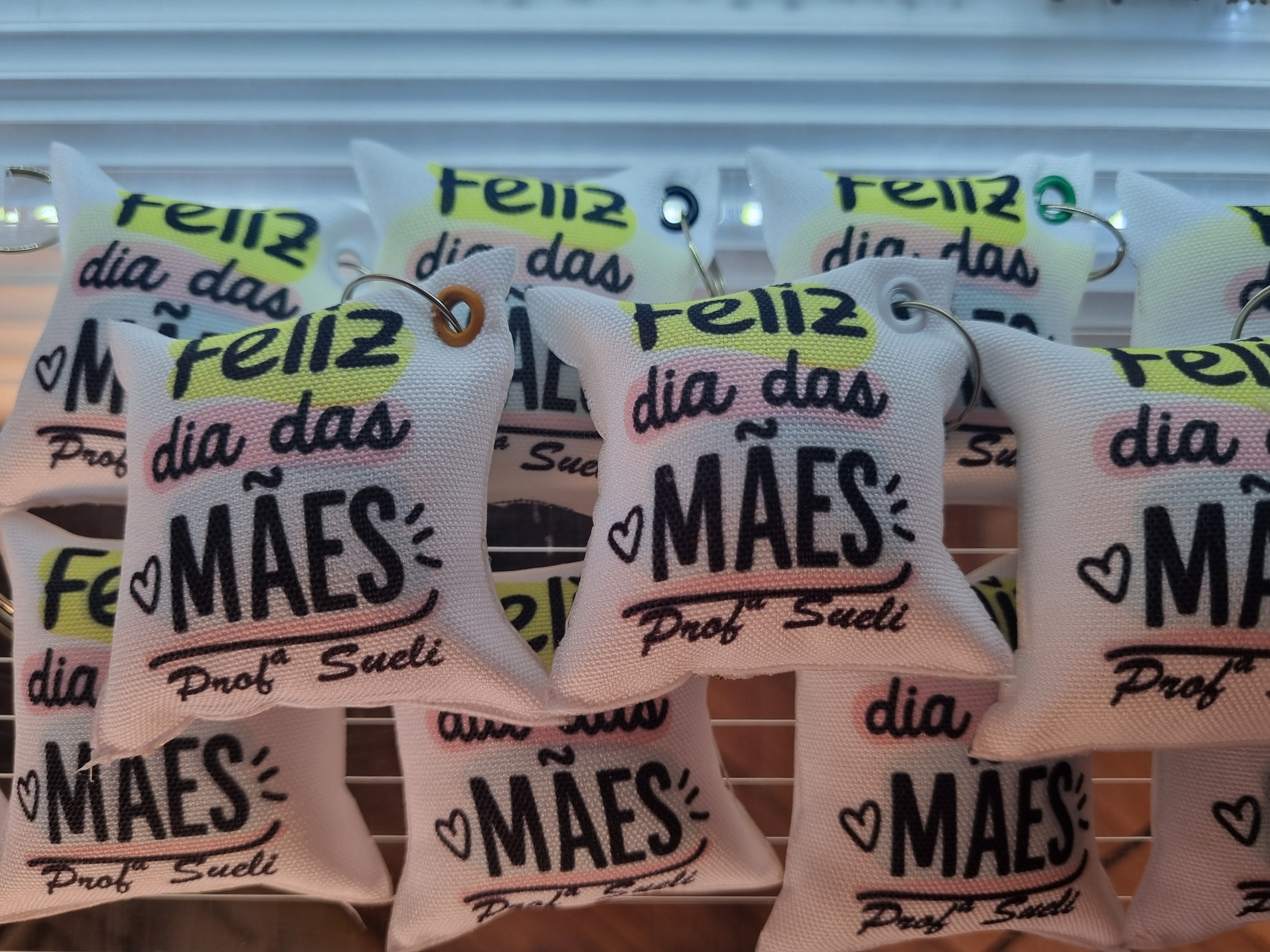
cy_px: 476
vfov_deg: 53.1
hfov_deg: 67.3
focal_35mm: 26
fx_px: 954
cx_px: 635
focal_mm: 5.4
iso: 50
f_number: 1.8
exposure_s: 1/127
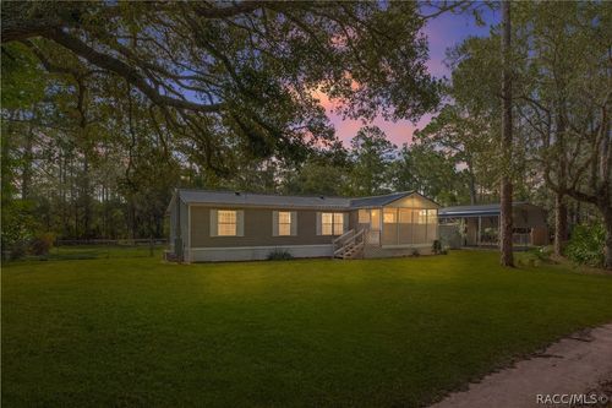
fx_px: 331
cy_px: 204
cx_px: 306
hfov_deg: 85.4
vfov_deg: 63.2
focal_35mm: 20
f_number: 8
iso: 320
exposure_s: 1/400
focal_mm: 13
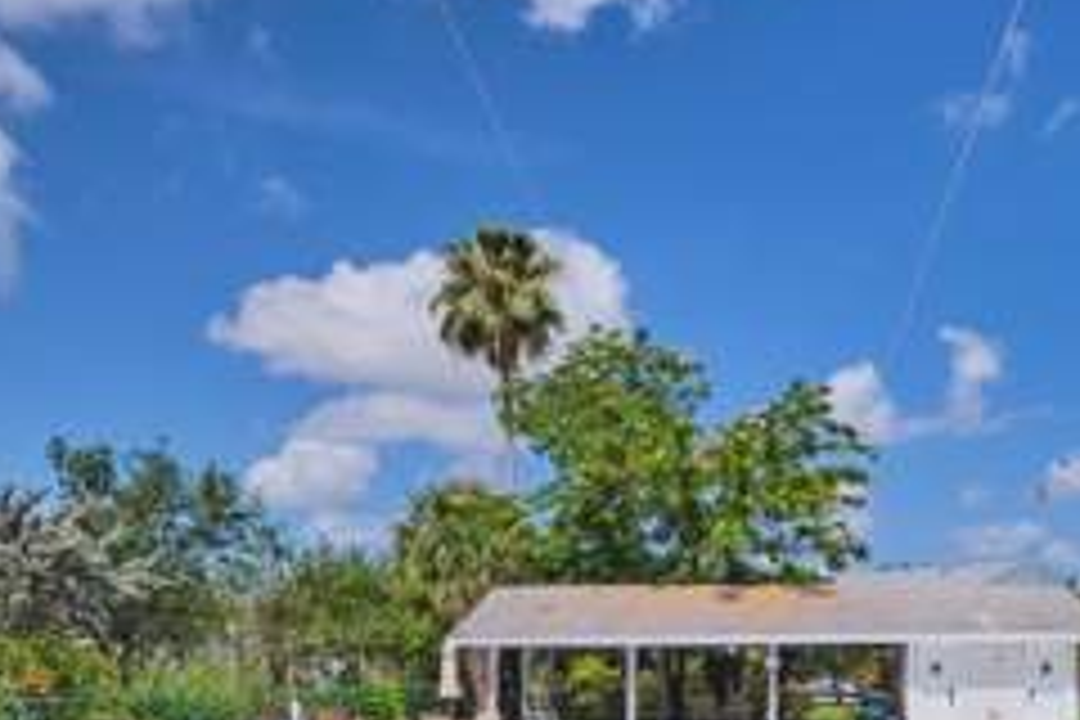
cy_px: 668
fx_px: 1020
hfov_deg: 54.0
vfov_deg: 36.1
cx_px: 765
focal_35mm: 34
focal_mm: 11.5
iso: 400
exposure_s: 1/1500
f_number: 8
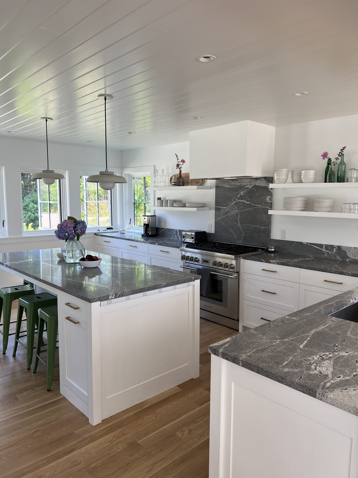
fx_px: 359
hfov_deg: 53.1
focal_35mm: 26
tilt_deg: -6.2
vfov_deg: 67.3
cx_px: 179
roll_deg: +0.2
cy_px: 239
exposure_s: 1/121
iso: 80
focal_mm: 5.7
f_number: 1.5
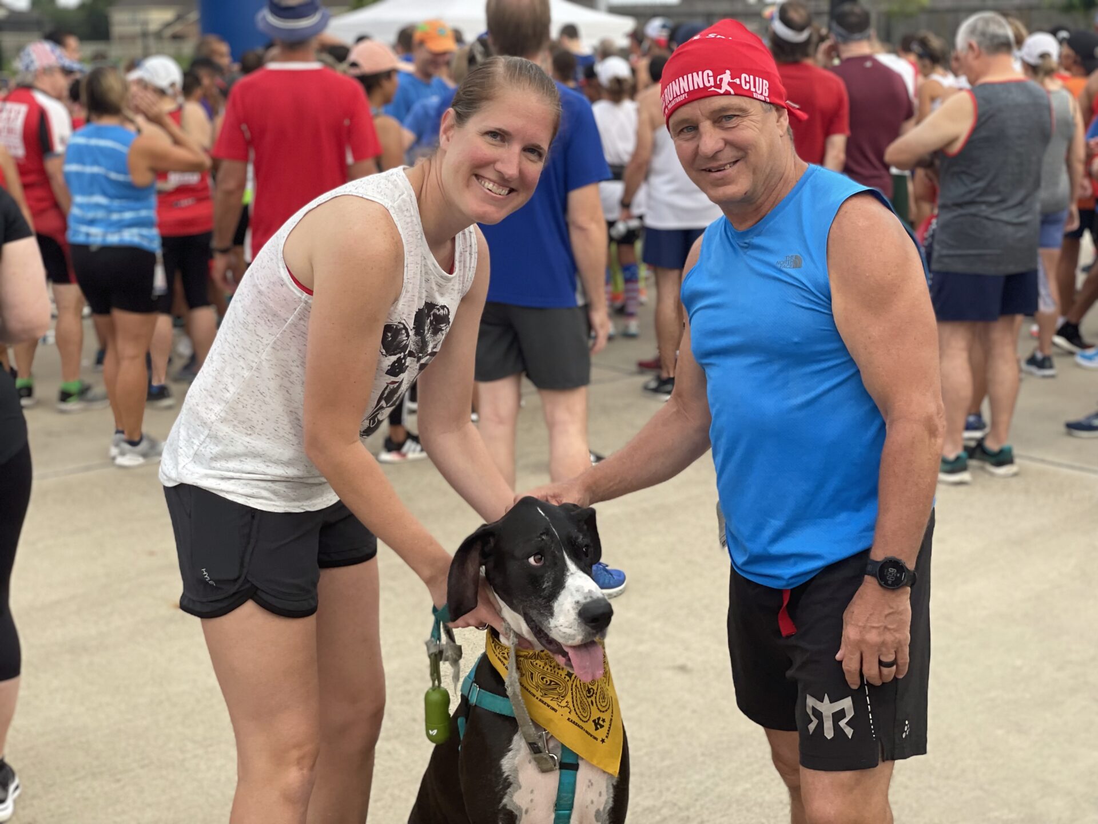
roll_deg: +1.5
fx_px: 1649
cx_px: 549
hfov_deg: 36.8
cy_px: 412
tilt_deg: -11.1
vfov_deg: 28.0
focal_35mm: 52
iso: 50
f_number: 2
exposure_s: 1/122
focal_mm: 6
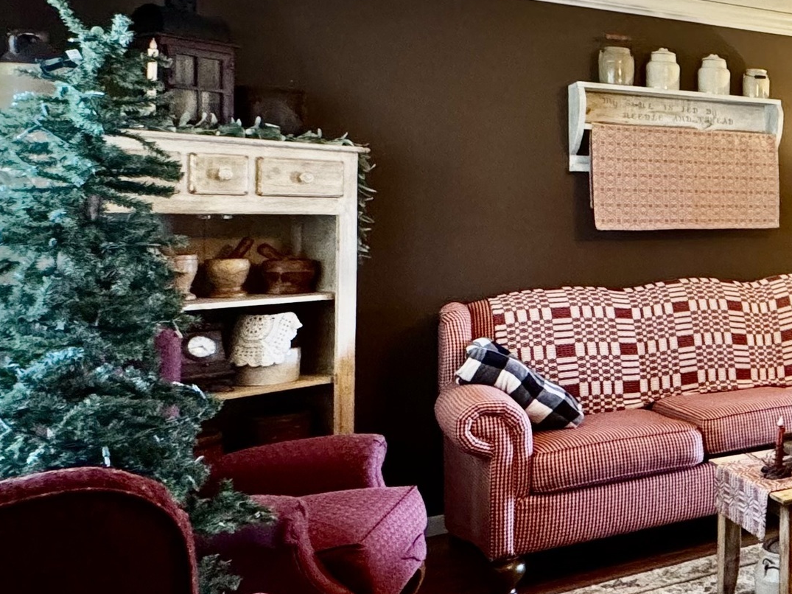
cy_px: 201
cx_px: 1018
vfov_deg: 35.6
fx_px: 915
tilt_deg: +0.1
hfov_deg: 34.2
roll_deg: +0.1
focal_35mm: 40
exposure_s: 1/60
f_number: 2.2
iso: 400
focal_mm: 2.22
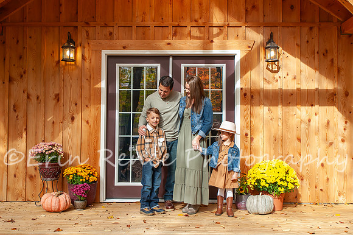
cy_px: 111
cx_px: 181
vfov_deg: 33.8
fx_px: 386
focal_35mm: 39
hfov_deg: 49.1
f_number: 5.6
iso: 500
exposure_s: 1/160
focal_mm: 24
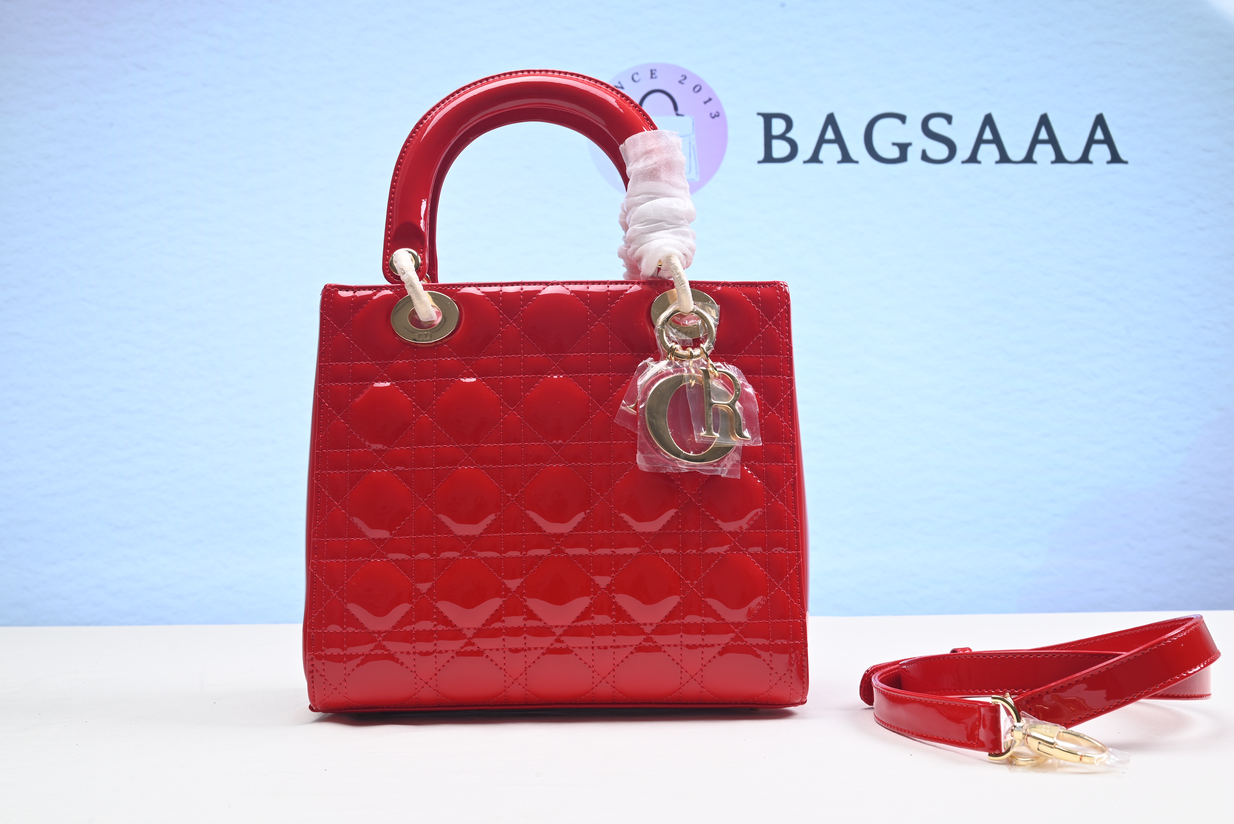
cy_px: 412
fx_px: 1337
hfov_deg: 49.5
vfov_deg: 34.2
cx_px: 617
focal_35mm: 39
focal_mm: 39
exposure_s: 1/2
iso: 100
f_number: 16
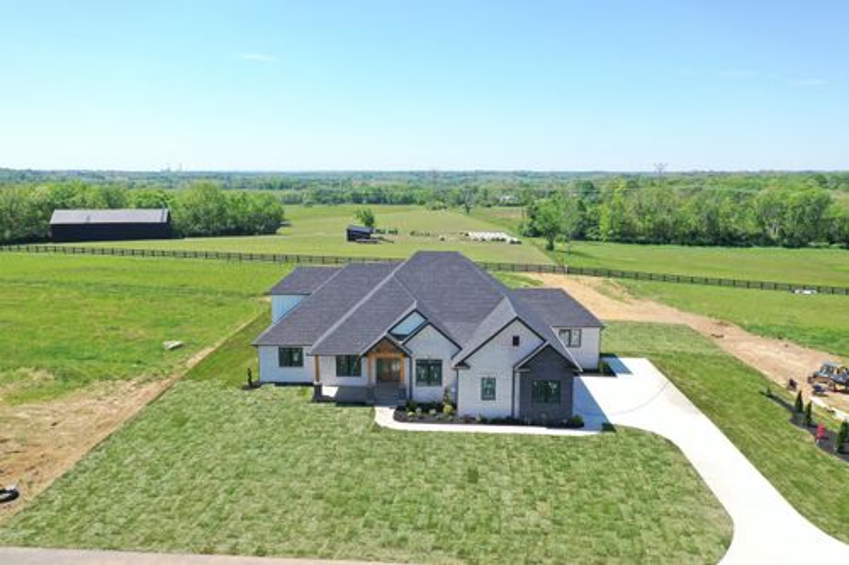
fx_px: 660
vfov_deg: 46.4
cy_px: 282
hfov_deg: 65.5
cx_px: 424
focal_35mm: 28
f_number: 5
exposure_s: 1/320
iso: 100
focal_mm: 10.26
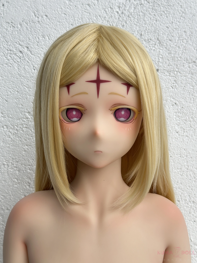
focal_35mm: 48
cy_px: 132
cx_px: 98
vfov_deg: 39.7
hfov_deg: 30.3
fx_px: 364
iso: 80
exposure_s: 1/50
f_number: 1.78
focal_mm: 6.86
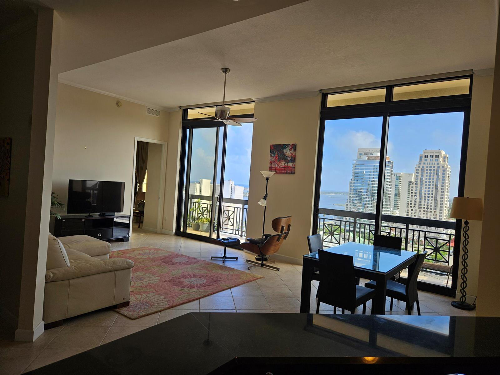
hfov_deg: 73.9
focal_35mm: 23
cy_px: 188
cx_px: 250
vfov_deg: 58.9
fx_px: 332
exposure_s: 1/335
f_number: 1.8
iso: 25
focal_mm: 5.4
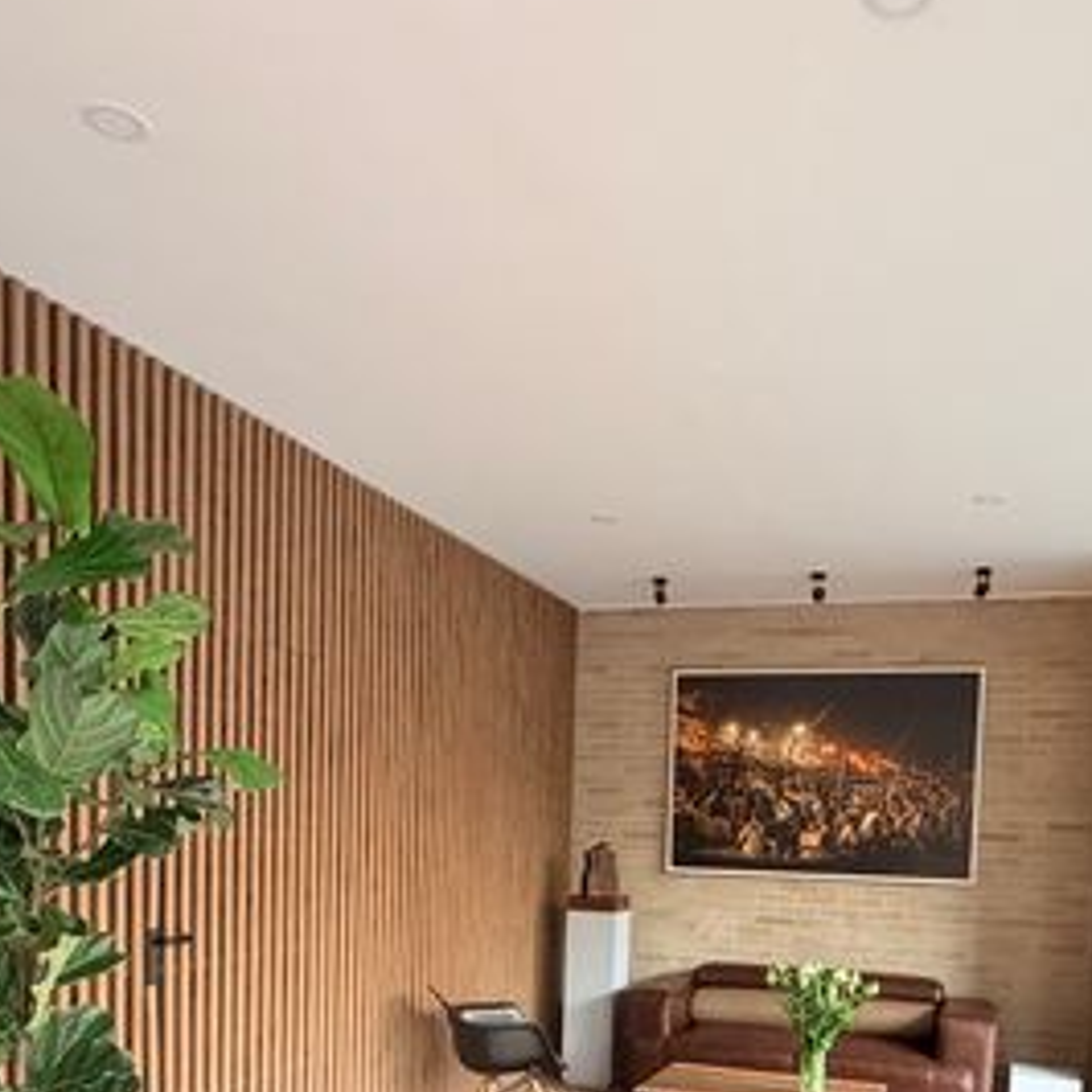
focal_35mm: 31
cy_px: 895
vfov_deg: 49.1
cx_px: 647
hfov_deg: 52.2
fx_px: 1106
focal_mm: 2.22
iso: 320
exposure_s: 1/91
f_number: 2.2
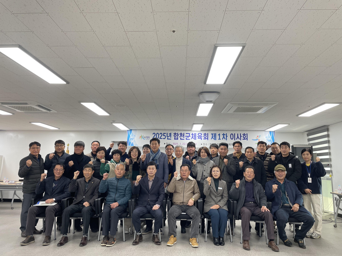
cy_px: 128
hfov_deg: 67.3
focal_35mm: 26
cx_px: 171
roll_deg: -0.4
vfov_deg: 53.1
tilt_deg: +9.4
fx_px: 257
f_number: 1.6
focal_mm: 4.2
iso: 64
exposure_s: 1/60
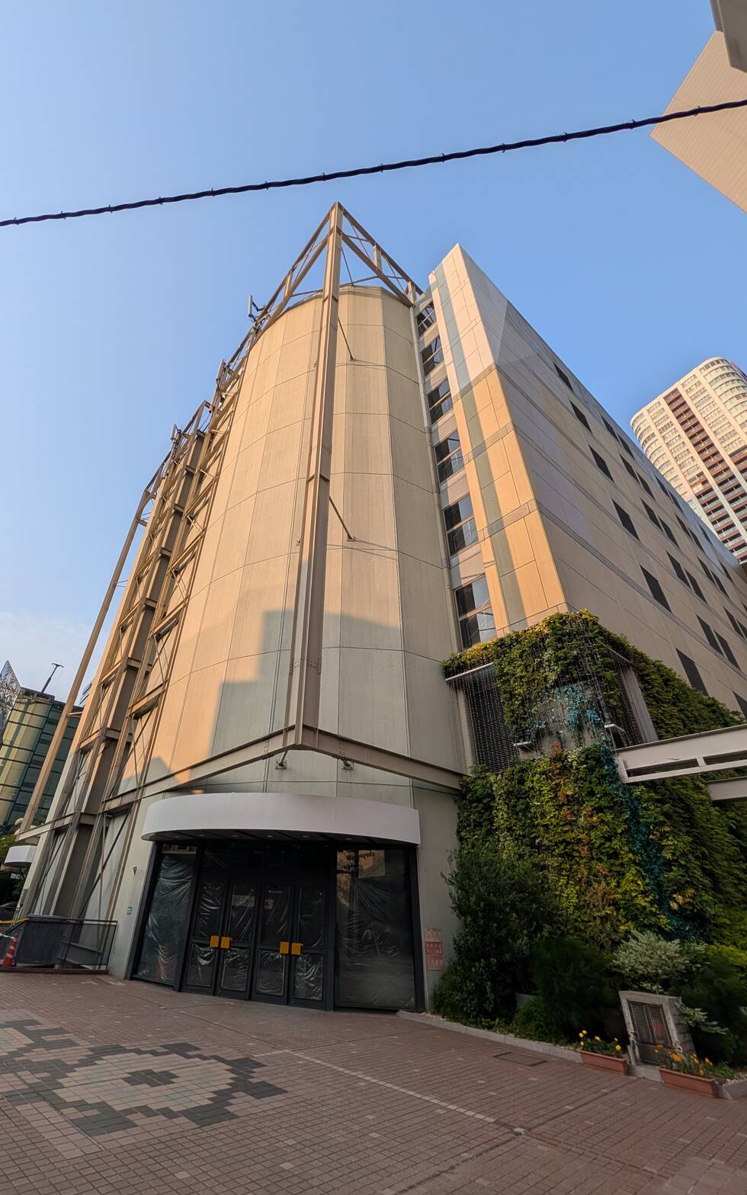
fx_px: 423
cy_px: 605
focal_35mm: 13
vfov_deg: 109.4
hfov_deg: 82.0
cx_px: 307
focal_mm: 2.02
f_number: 1.7
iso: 51
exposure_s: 1/2088
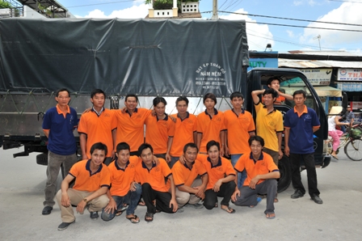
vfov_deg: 53.1
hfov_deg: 73.8
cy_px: 120
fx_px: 241
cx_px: 181
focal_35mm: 24
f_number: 11
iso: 200
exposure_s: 1/160
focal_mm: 24
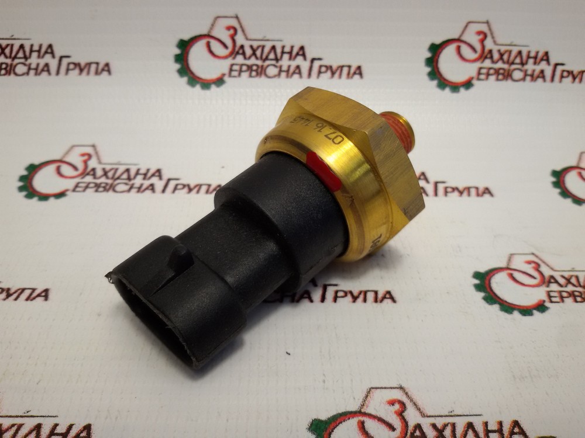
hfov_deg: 58.4
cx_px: 292
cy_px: 219
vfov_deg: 45.4
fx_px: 524
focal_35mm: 31
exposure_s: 1/100
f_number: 2.4
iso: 64
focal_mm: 2.93
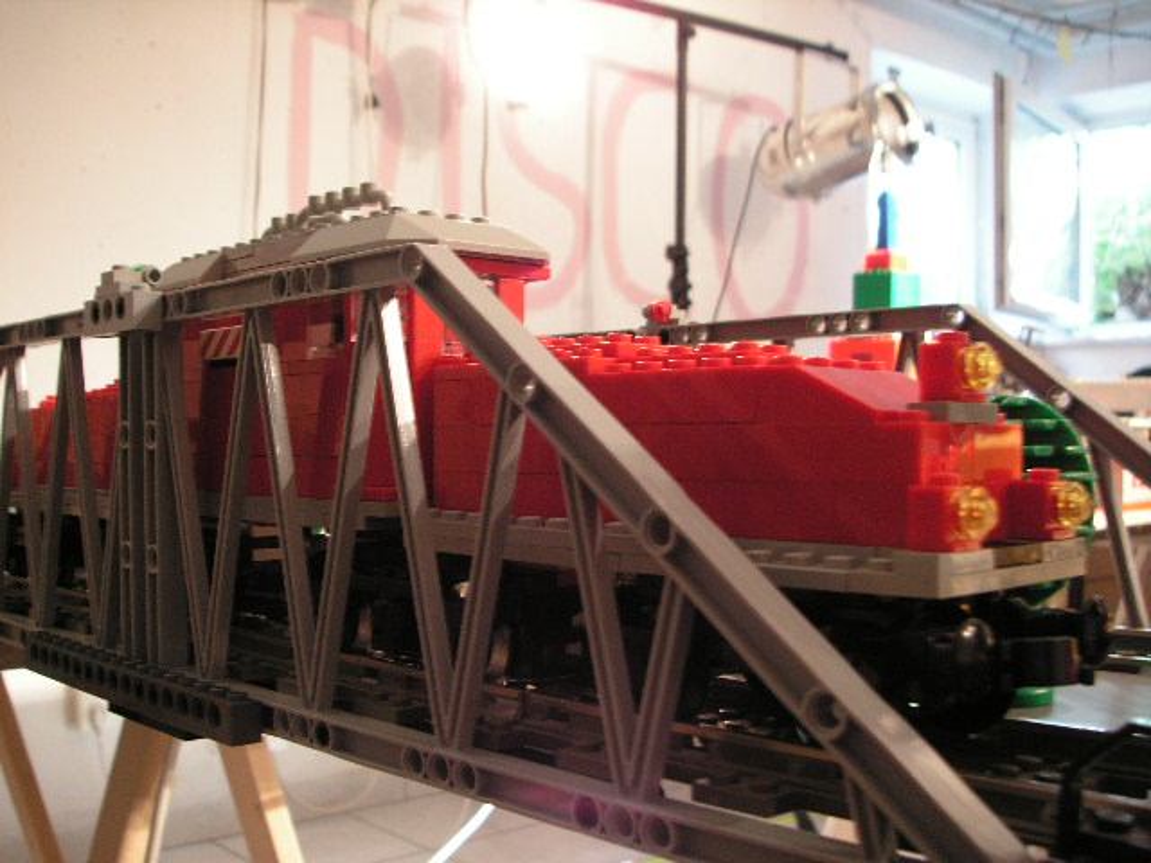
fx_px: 1264
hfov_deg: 49.0
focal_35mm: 38
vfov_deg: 37.7
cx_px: 576
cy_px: 432
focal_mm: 6.3
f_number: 3.3
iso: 100
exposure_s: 1/10
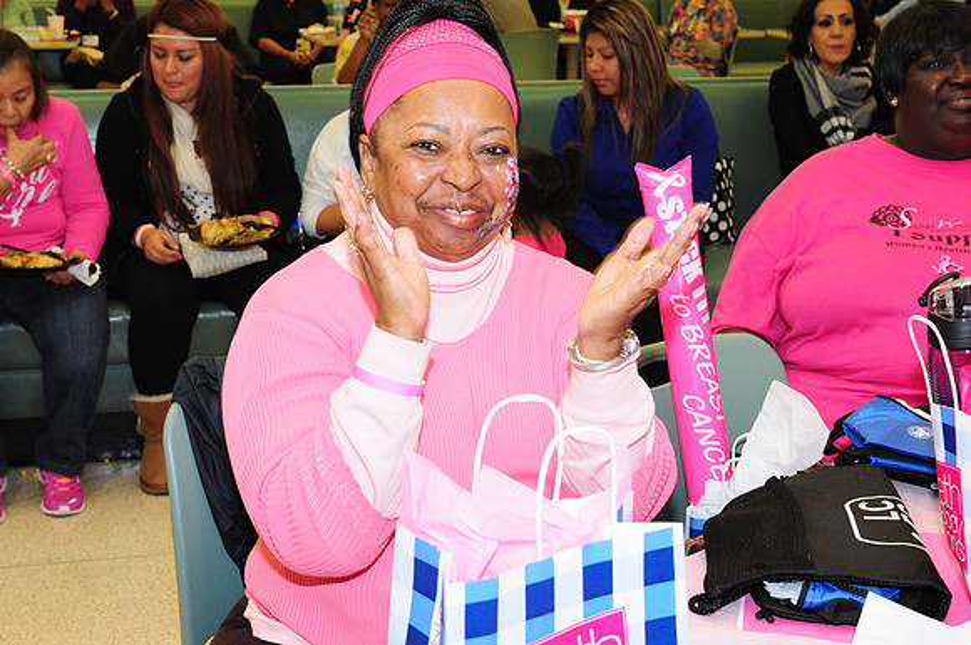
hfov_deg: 35.1
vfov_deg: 23.7
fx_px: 1535
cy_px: 322
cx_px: 486
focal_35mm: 57
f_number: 7.1
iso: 1600
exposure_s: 1/60
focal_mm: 38
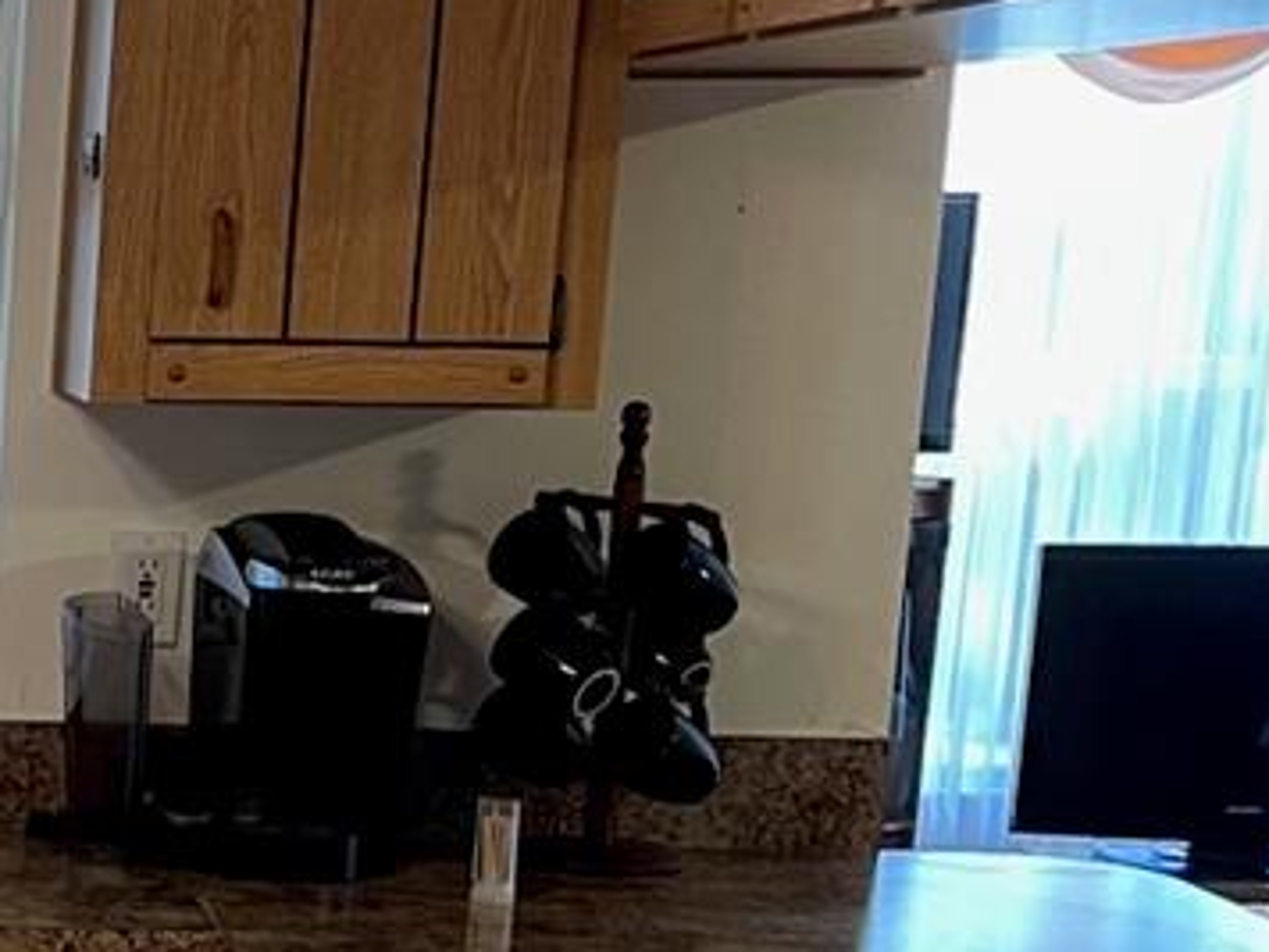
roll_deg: -0.4
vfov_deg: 12.4
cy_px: 1130
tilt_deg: -12.8
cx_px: -973
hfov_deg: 14.8
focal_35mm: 117
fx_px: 4289
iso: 200
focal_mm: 5.1
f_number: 1.6
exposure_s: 1/60
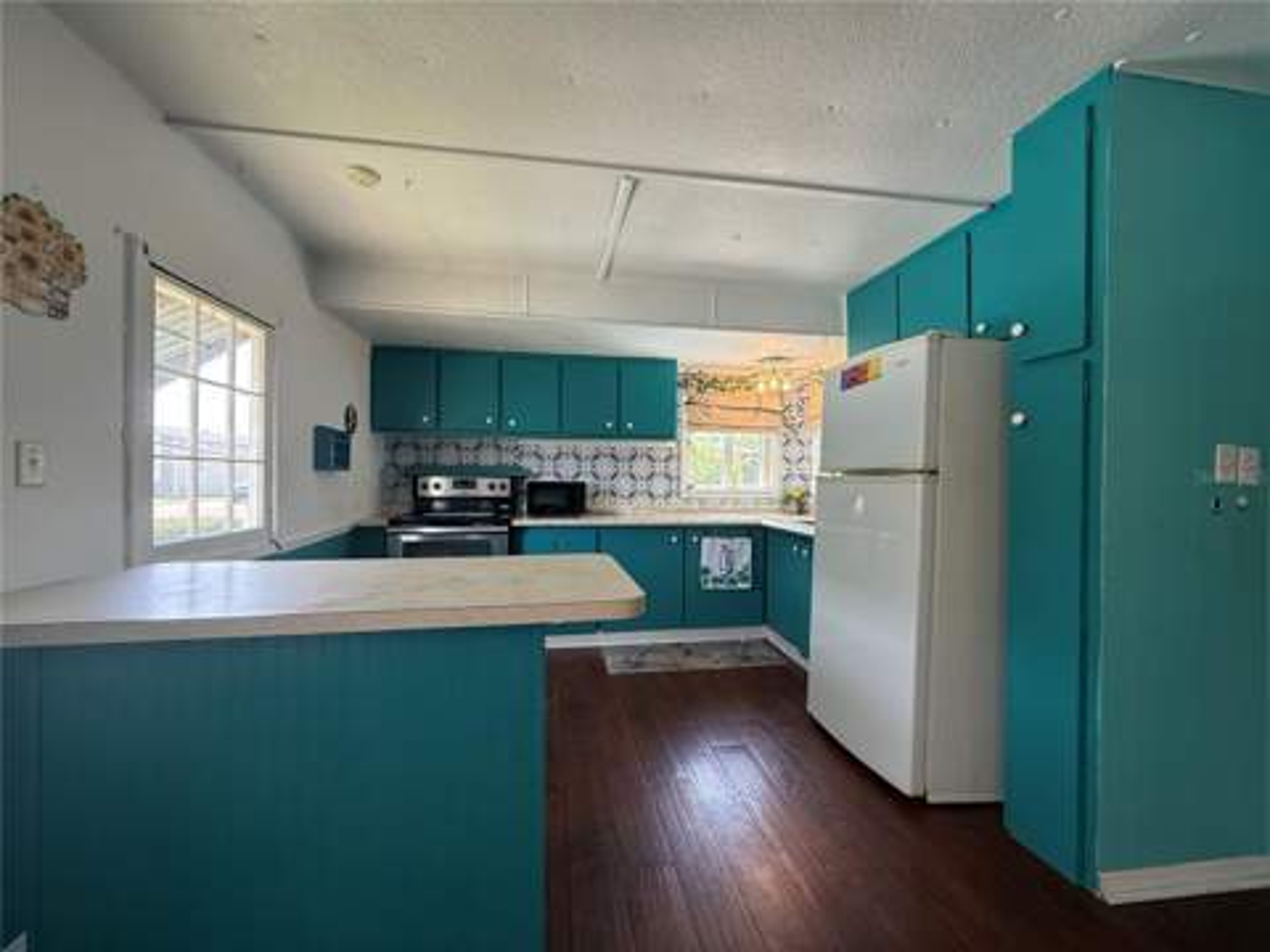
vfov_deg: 85.7
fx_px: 514
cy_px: 476
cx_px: 635
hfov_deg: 102.1
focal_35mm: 14
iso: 200
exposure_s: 1/120
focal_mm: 2.22
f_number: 2.2
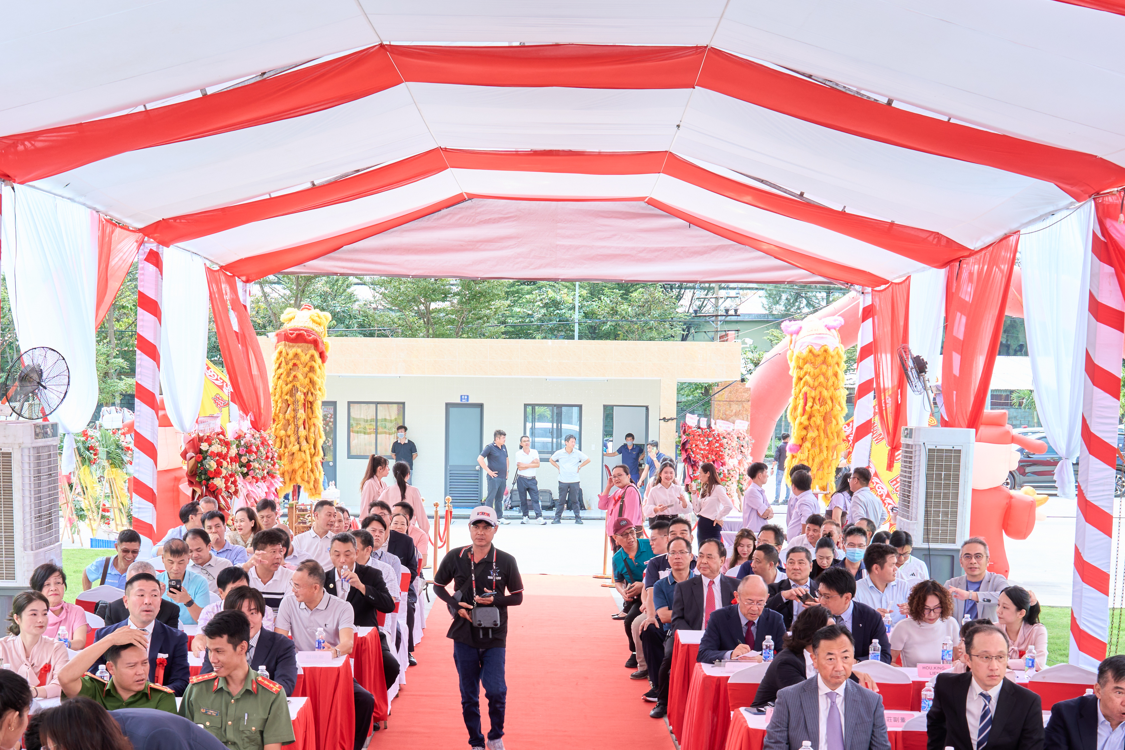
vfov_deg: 24.7
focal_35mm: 54
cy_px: 581
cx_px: 504
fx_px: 1687
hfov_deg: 36.8
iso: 250
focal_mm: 31
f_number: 7.1
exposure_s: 1/125
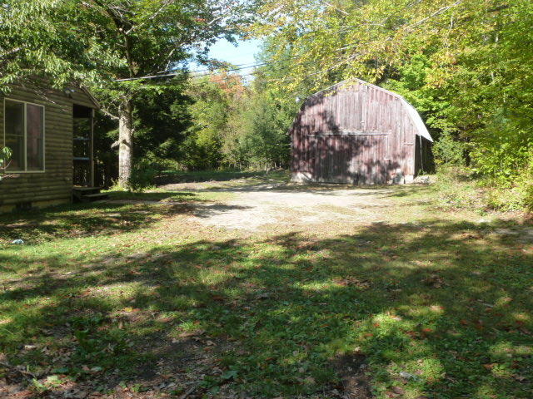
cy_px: 200
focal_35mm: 33
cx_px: 266
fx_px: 508
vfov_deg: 42.9
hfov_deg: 55.4
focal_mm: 5.9
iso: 160
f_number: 4
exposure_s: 1/200
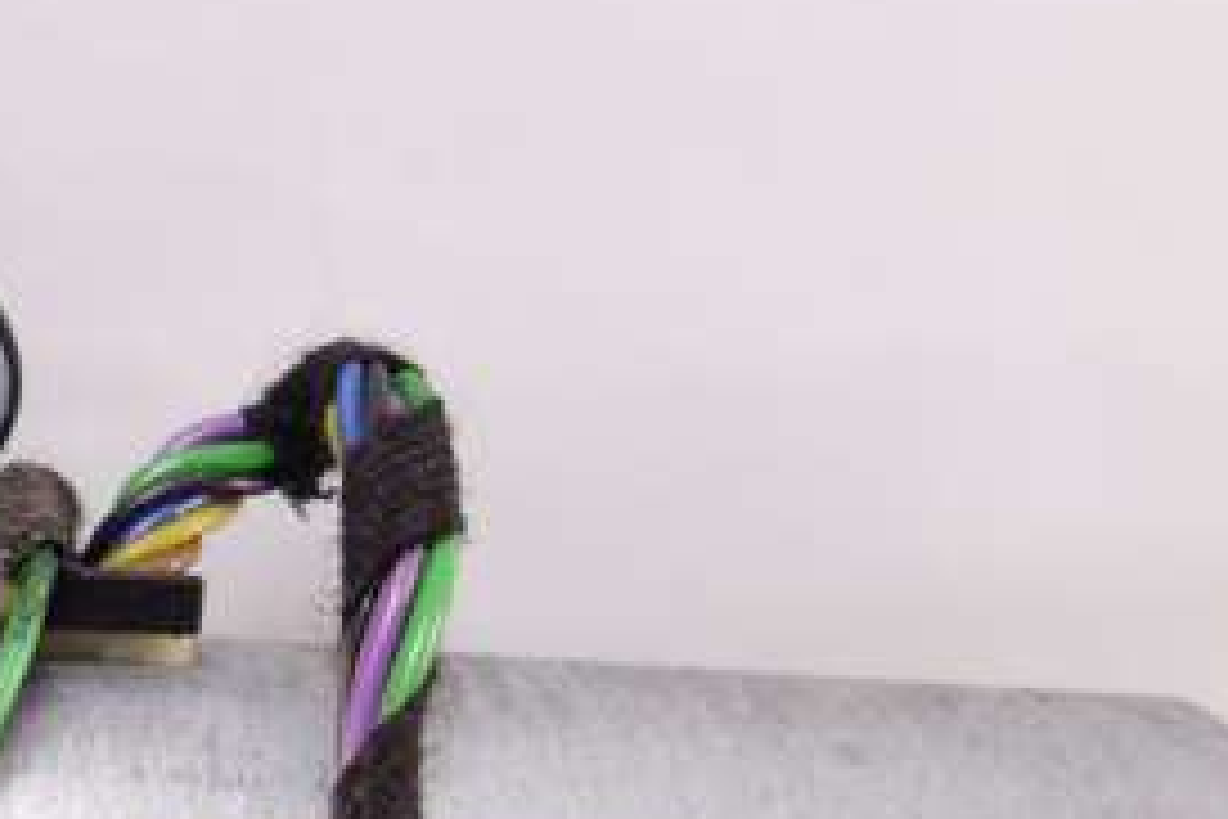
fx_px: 2865
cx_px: -328
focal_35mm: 84
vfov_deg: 16.1
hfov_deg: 22.0
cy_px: 659
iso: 125
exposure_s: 1/100
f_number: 2
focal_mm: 10.4
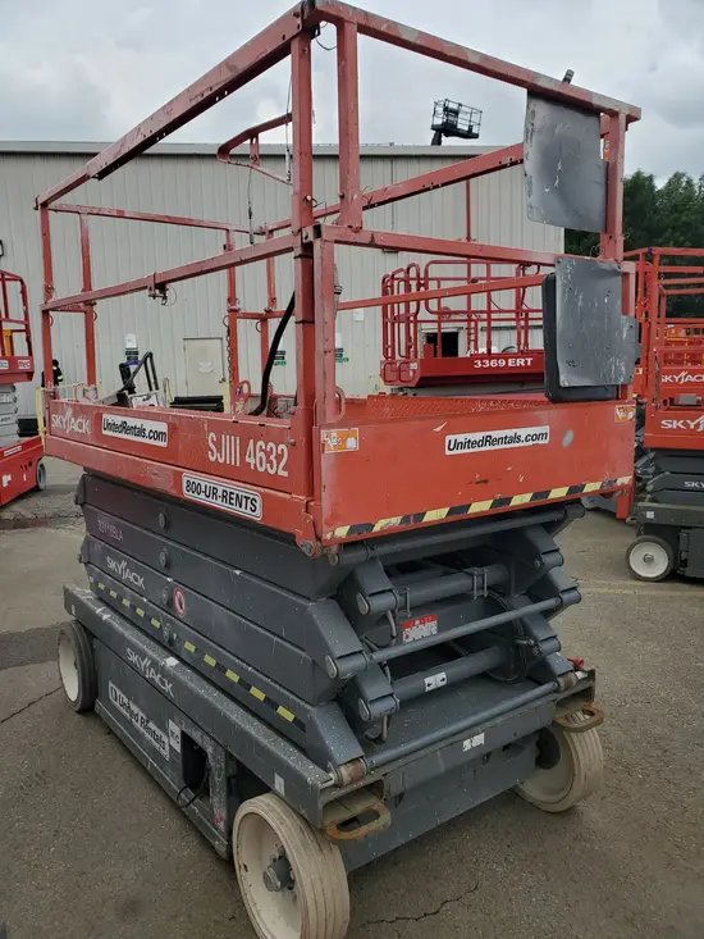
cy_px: 470
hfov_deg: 53.1
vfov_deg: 67.3
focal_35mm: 26
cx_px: 352
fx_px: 705
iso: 50
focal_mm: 4.3
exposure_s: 1/1541
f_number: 2.4
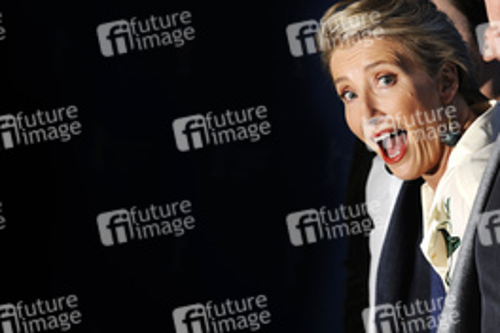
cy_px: 81
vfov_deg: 6.9
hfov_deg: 10.4
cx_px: 361
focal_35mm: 198
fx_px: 2750
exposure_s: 1/320
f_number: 6.3
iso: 200
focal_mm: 116
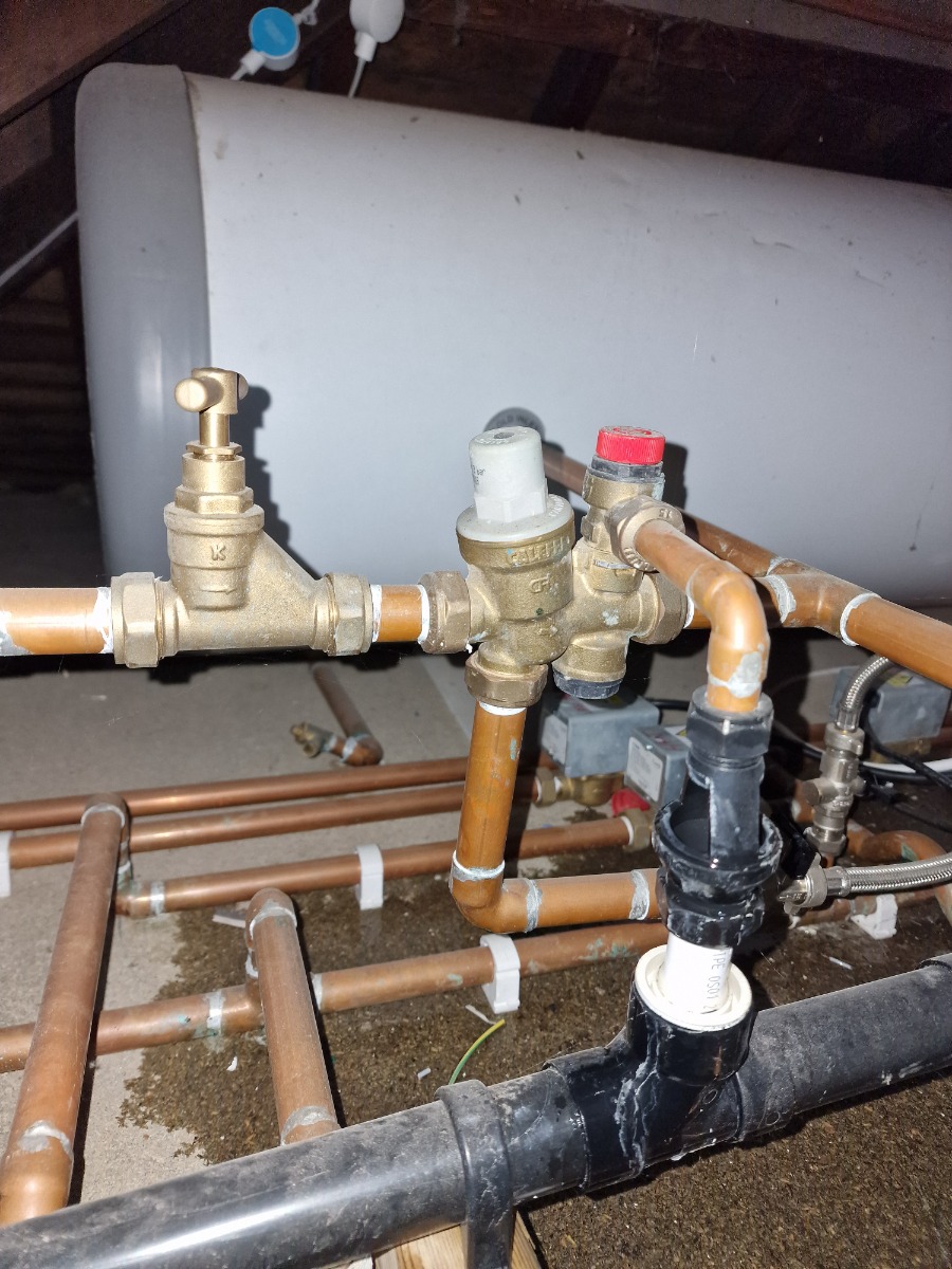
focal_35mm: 23
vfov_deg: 73.9
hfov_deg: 58.9
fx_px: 843
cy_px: 634
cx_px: 476
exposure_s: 1/43
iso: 80
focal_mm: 6.4
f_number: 1.8
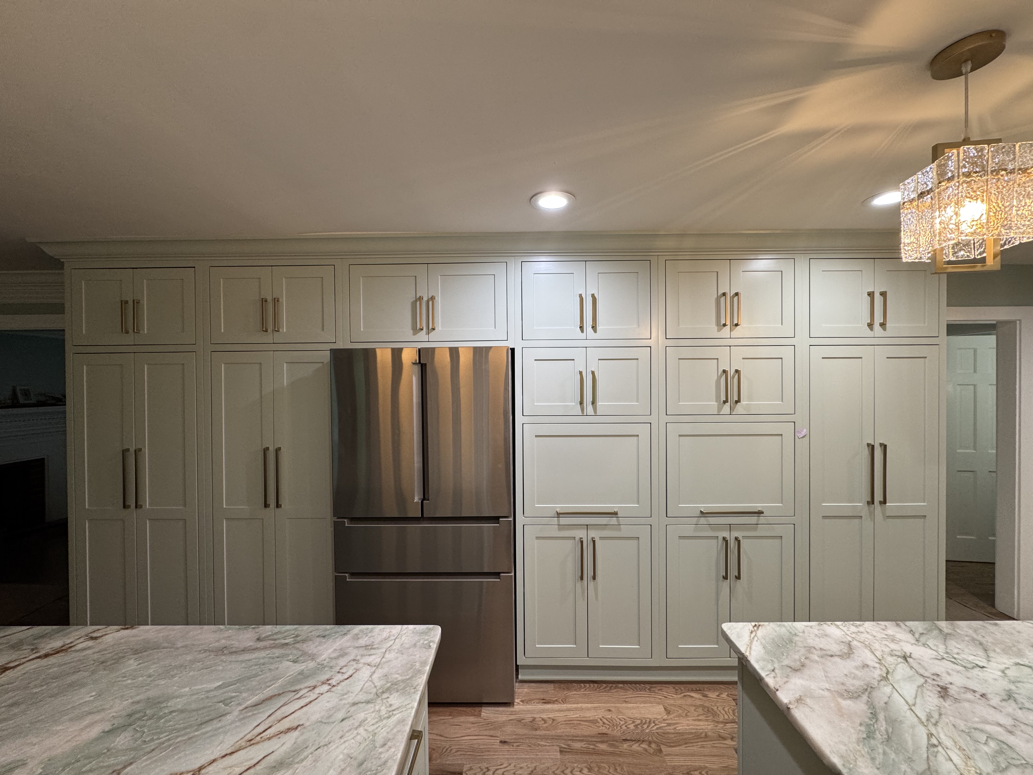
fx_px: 418
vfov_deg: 85.7
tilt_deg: -1.1
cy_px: 388
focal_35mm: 14
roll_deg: +0.6
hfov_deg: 102.1
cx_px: 516
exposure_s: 1/60
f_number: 2.2
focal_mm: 2.22
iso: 160
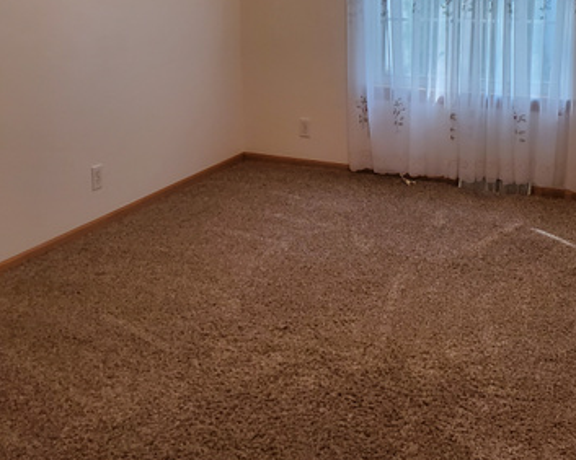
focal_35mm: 46
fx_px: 784
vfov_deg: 31.9
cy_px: 93
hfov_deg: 40.4
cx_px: 295
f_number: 2.4
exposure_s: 1/120
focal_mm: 4.3
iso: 200
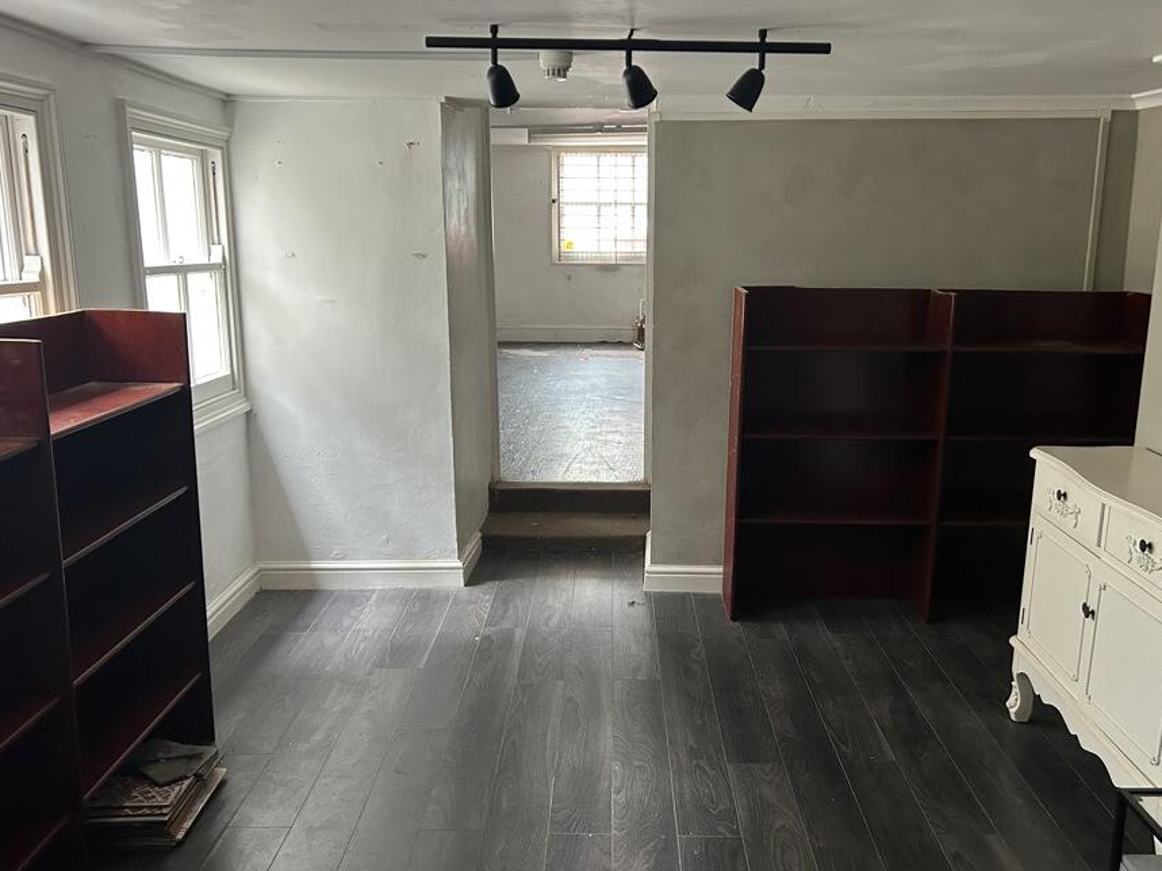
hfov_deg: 58.3
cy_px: 461
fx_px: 1040
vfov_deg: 45.4
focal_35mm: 31
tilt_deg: -12.6
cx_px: 609
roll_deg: +0.2
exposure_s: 1/60
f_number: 1.5
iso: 320
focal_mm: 5.7
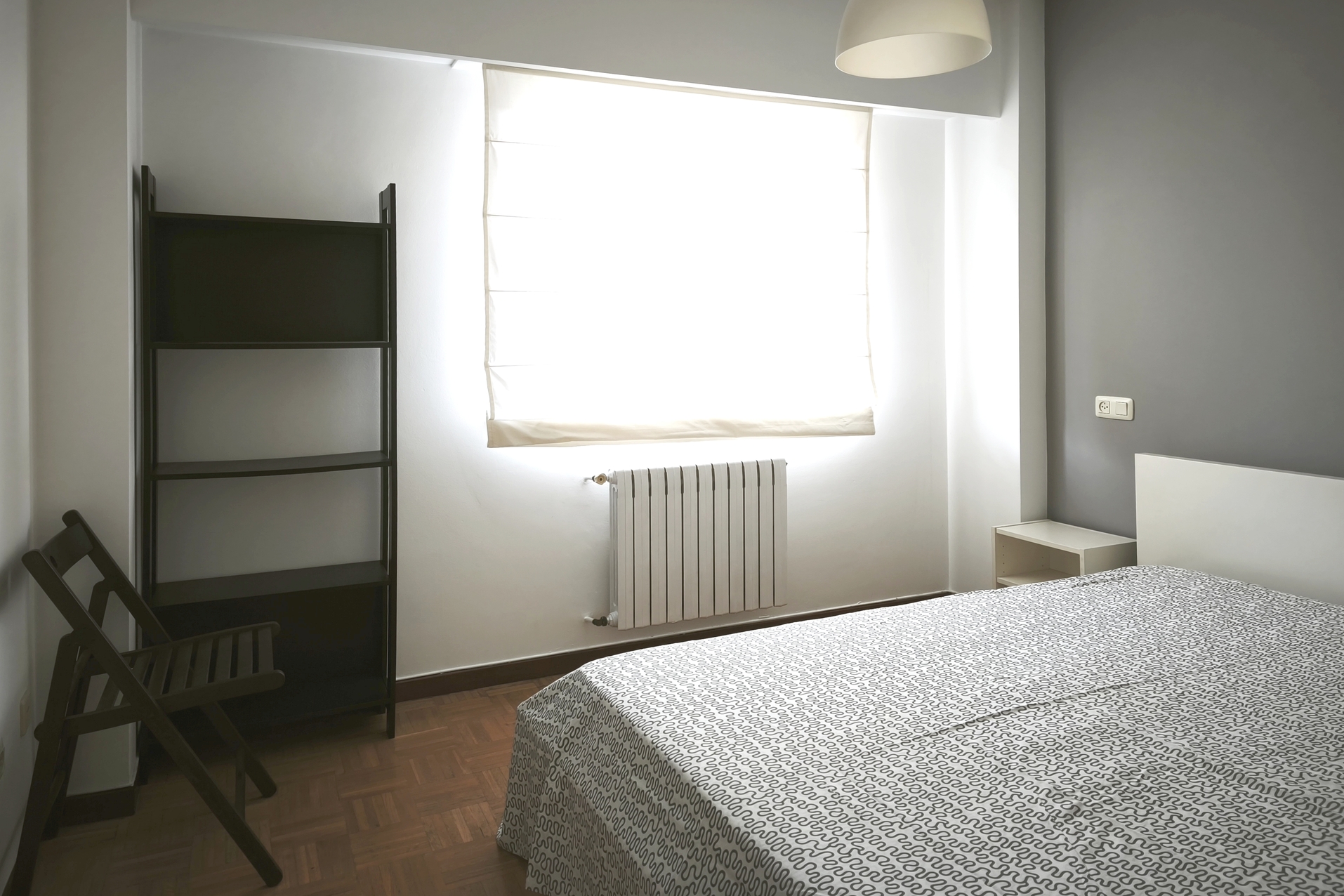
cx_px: 671
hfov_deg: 73.7
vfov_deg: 53.1
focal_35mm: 24
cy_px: 425
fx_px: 896
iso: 250
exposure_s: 1/50
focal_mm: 5.35
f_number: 1.7
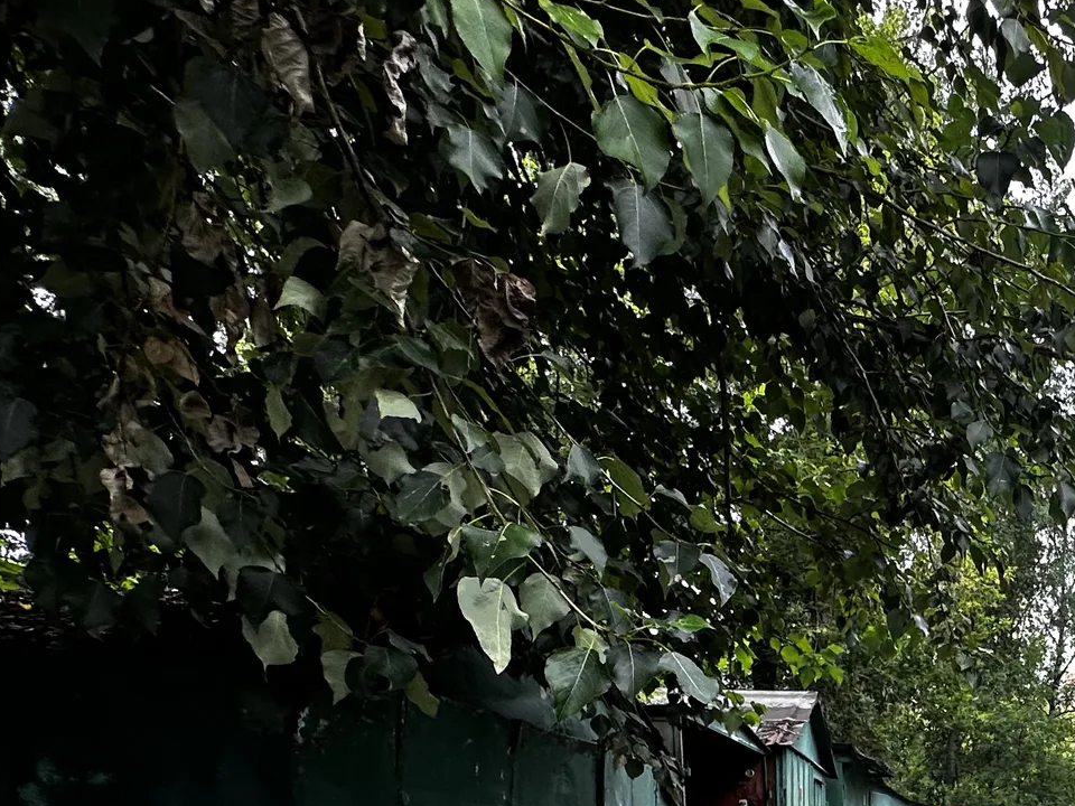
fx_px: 1087
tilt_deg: -5.8
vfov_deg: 33.3
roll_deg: +1.4
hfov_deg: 43.7
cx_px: 1112
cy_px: 965
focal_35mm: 35
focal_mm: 2.22
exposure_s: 1/99
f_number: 2.2
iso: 50
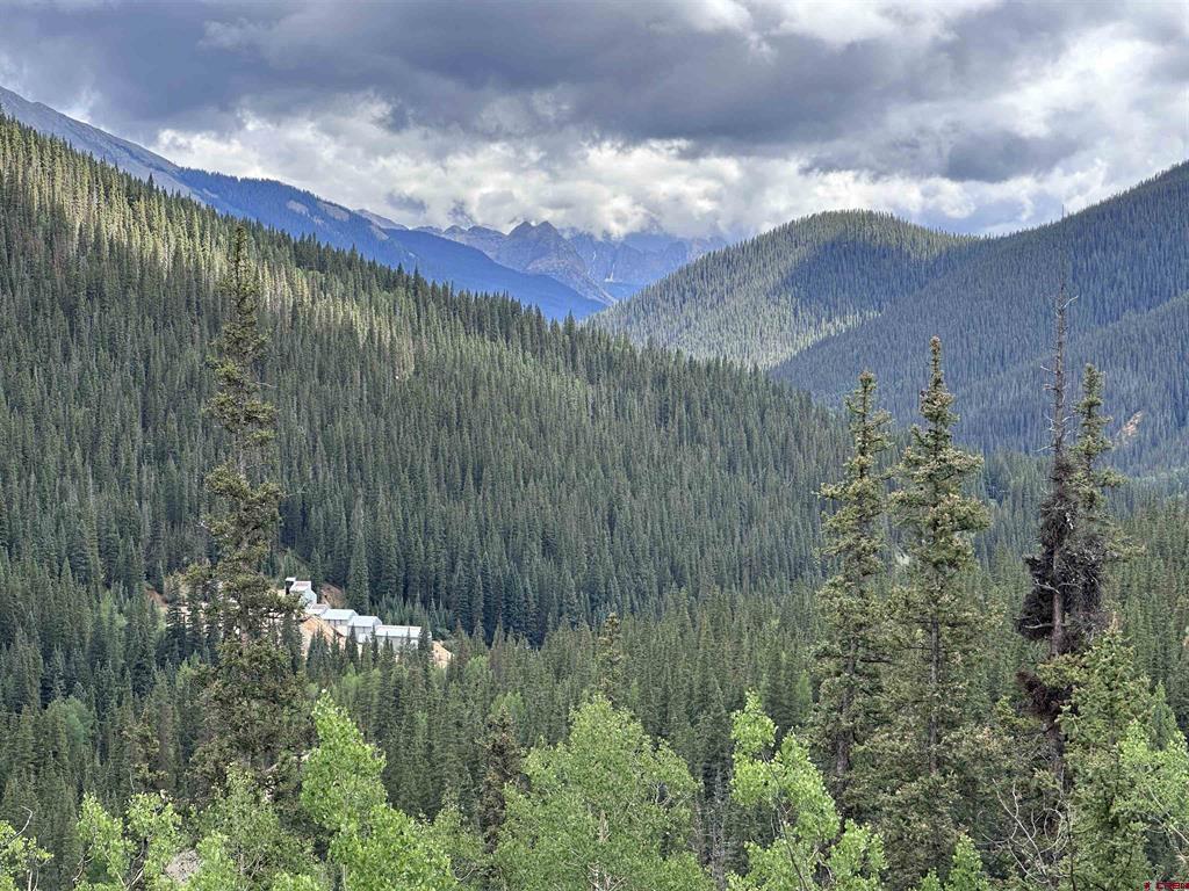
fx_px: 2645
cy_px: 446
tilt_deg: -1.9
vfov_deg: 19.1
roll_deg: -0.7
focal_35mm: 77
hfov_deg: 25.3
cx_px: 594
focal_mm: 9
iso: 32
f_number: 2.8
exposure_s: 1/241
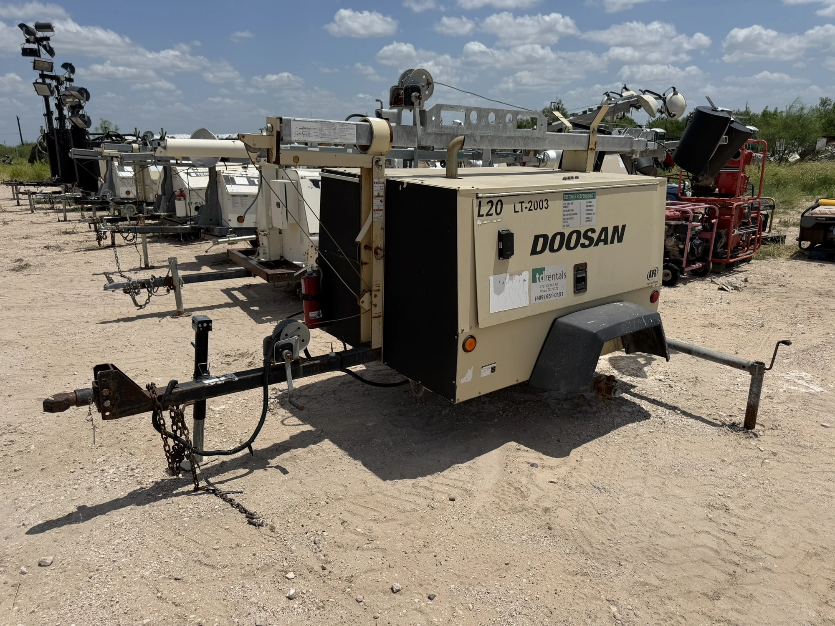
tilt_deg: -15.7
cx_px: 418
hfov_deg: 71.6
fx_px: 579
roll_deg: +1.5
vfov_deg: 56.8
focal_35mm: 24
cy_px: 313
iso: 80
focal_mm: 6.76
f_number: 1.78
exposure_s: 1/10309
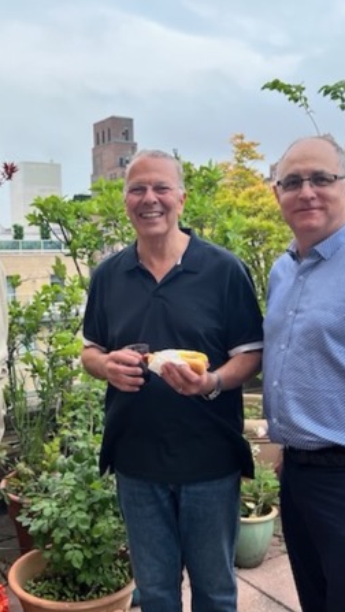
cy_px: 307
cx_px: 125
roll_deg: +2.3
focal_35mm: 38
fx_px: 617
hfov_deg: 31.1
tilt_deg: -5.7
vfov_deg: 52.8
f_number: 1.5
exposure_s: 1/121
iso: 40
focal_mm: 5.7
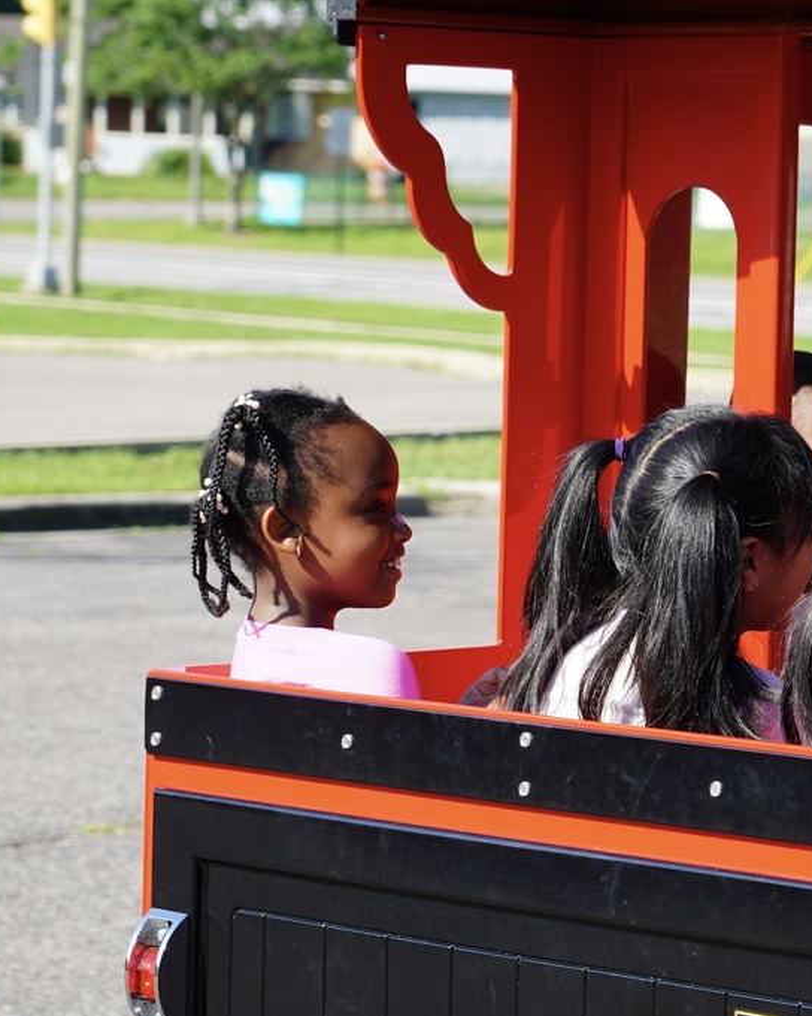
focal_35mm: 99
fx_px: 2974
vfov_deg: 19.4
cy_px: 509
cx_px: 699
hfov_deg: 15.4
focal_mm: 70
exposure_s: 1/250
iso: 100
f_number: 5.6
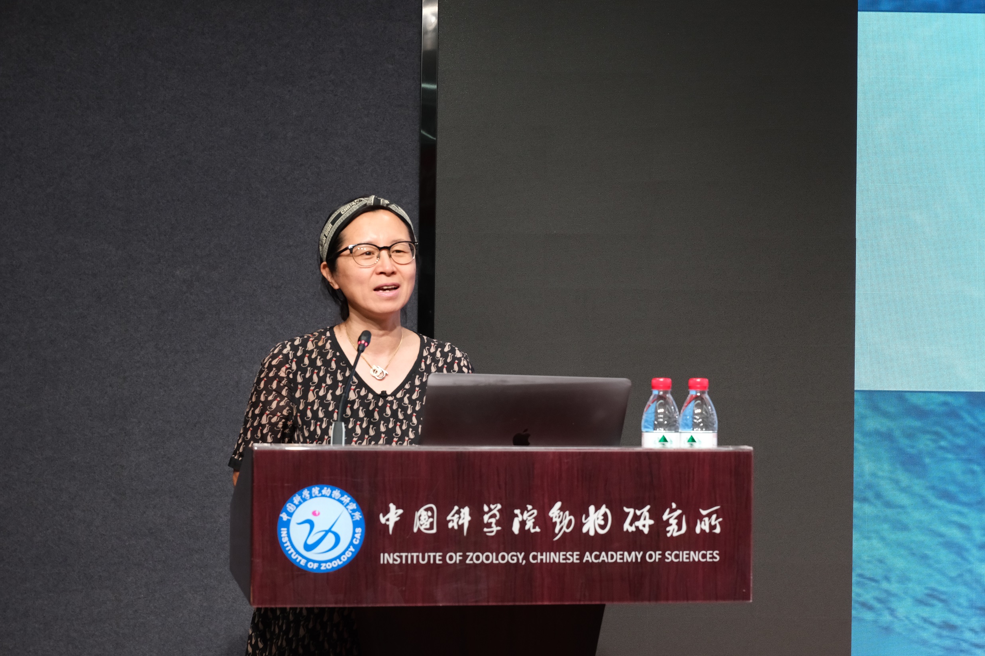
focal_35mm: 75
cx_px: 492
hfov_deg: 27.0
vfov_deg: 18.2
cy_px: 328
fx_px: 2052
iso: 1600
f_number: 4.8
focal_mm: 50
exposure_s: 1/300
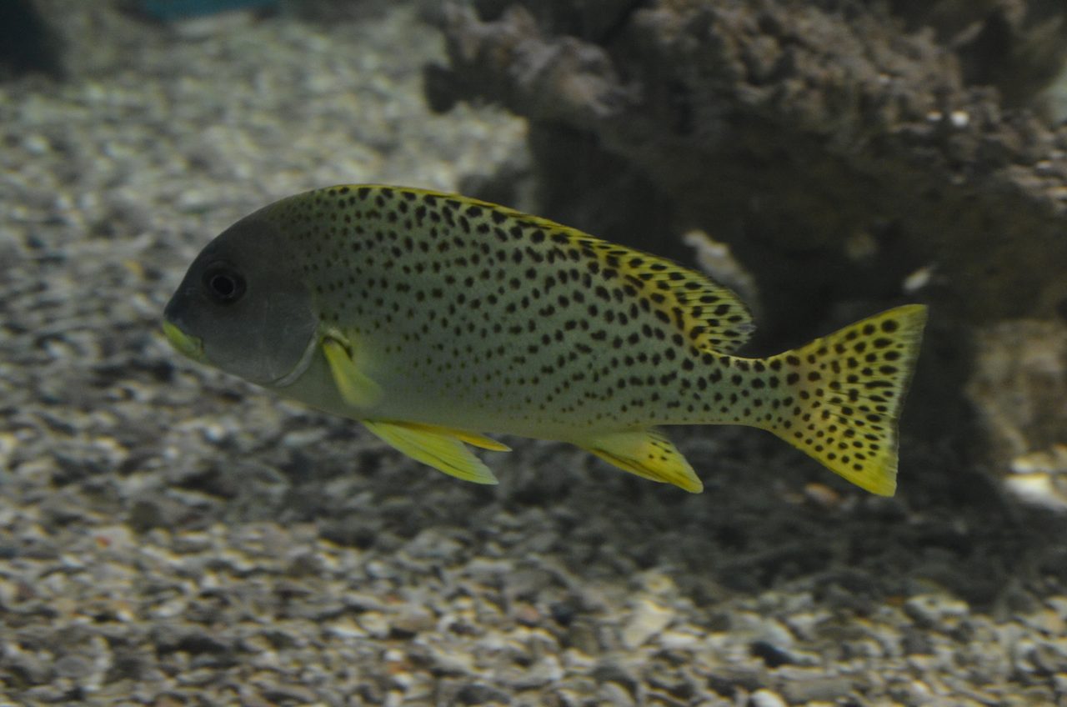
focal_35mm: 63
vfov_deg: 21.5
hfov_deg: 32.0
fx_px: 1864
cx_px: 534
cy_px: 354
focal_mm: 42
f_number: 4.5
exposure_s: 1/50
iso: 2000
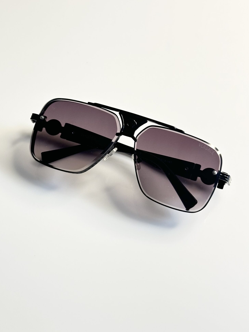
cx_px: 118
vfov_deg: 30.7
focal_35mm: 63
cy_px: 144
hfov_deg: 23.3
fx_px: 604
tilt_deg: -54.0
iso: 125
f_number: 1.78
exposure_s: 1/50
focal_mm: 6.86
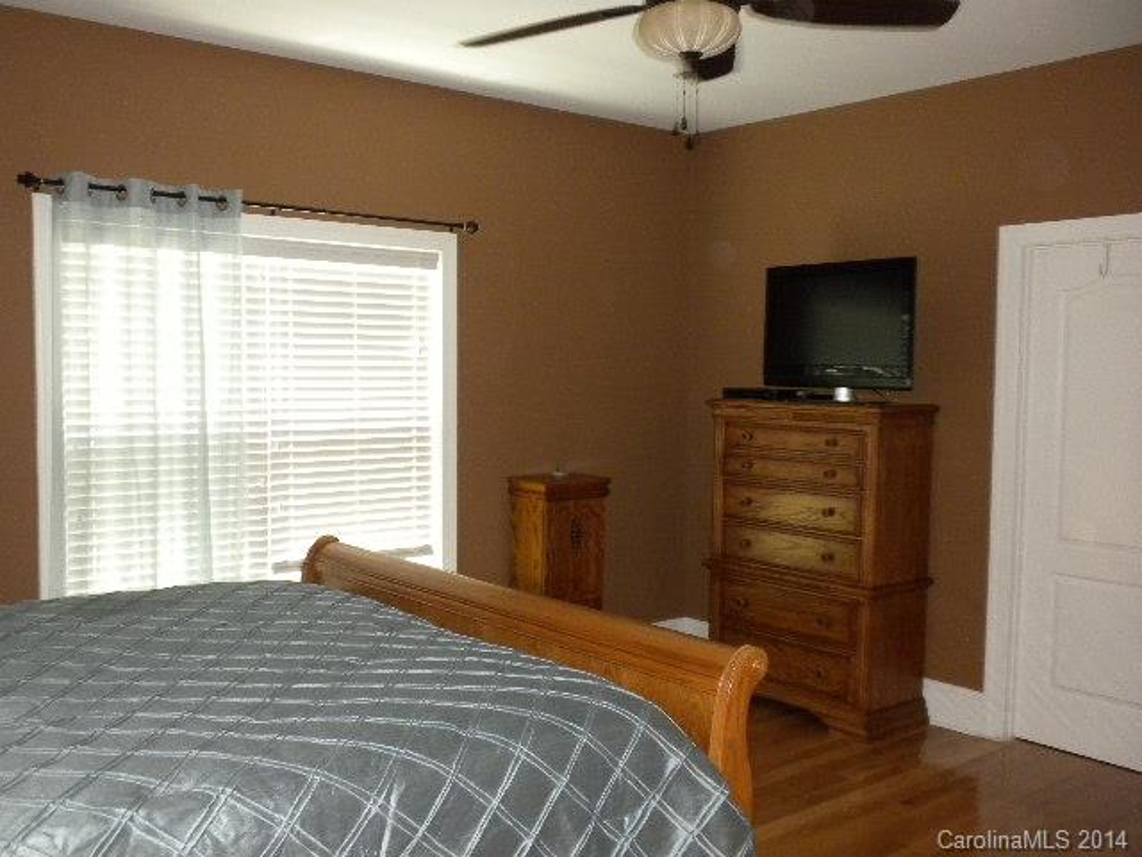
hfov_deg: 50.1
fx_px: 1221
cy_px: 428
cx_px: 571
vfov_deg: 38.7
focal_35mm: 37
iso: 400
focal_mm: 6.6
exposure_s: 1/30
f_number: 3.5
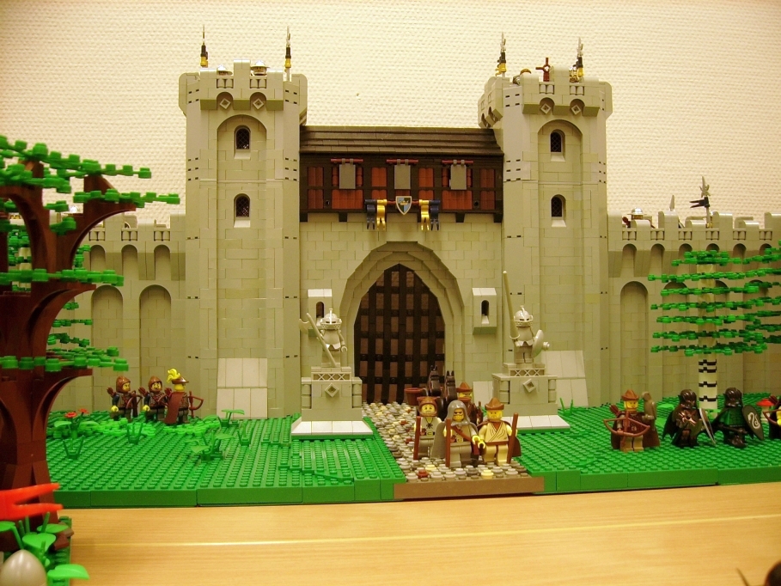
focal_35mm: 35
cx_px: 390
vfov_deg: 40.7
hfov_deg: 52.6
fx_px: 790
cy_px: 293
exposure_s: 1/10
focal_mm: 5.95
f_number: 2.8
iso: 100
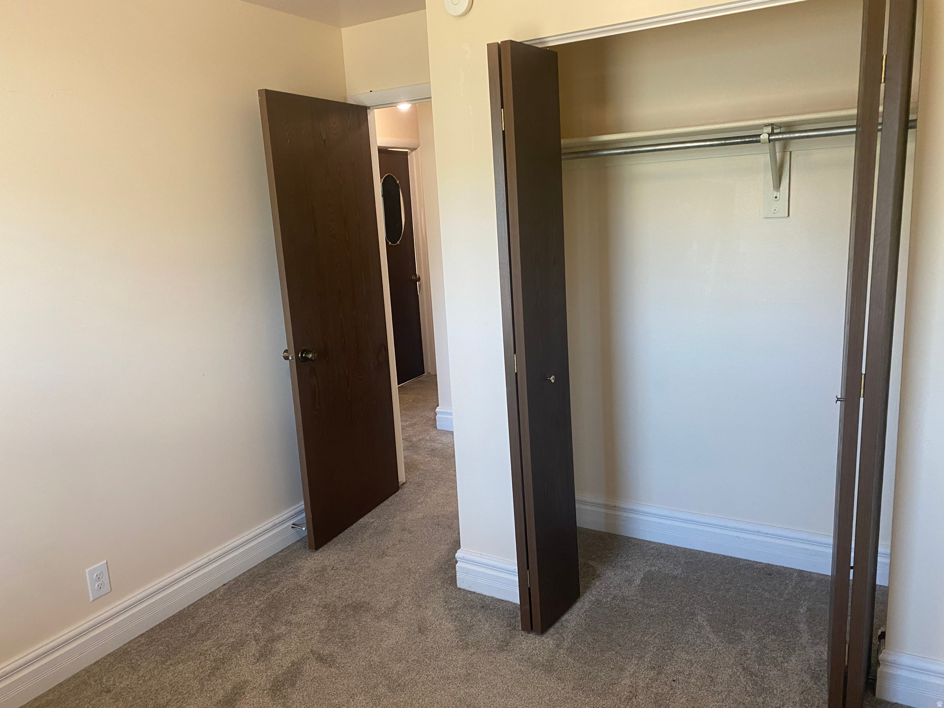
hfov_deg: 67.3
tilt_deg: -12.5
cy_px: 354
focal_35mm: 26
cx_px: 472
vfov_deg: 53.1
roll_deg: +5.0
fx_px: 709
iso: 125
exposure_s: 1/60
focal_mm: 4.25
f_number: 1.8
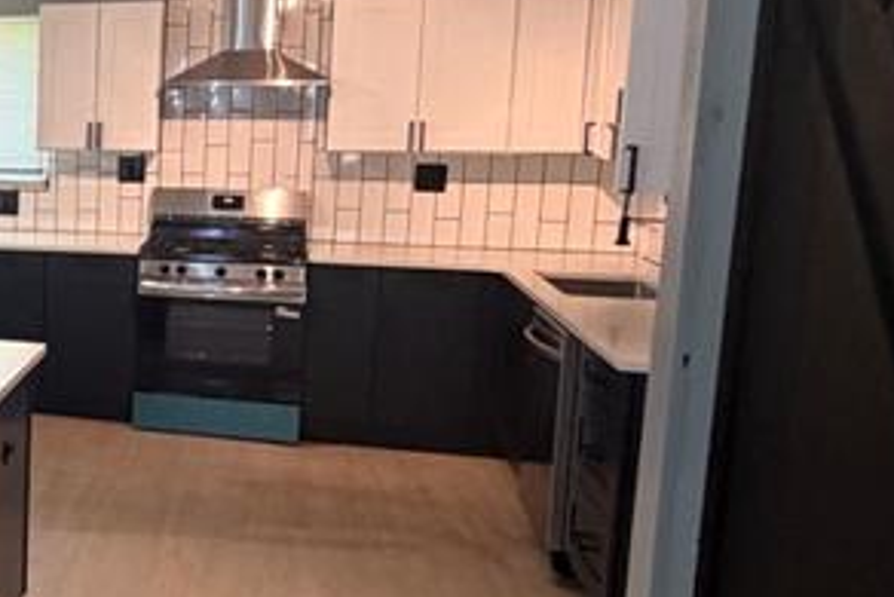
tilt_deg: -7.5
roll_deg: +1.0
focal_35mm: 51
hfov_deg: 30.9
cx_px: -251
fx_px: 1267
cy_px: 269
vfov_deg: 26.5
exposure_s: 1/60
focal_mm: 2.22
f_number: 2.2
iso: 400
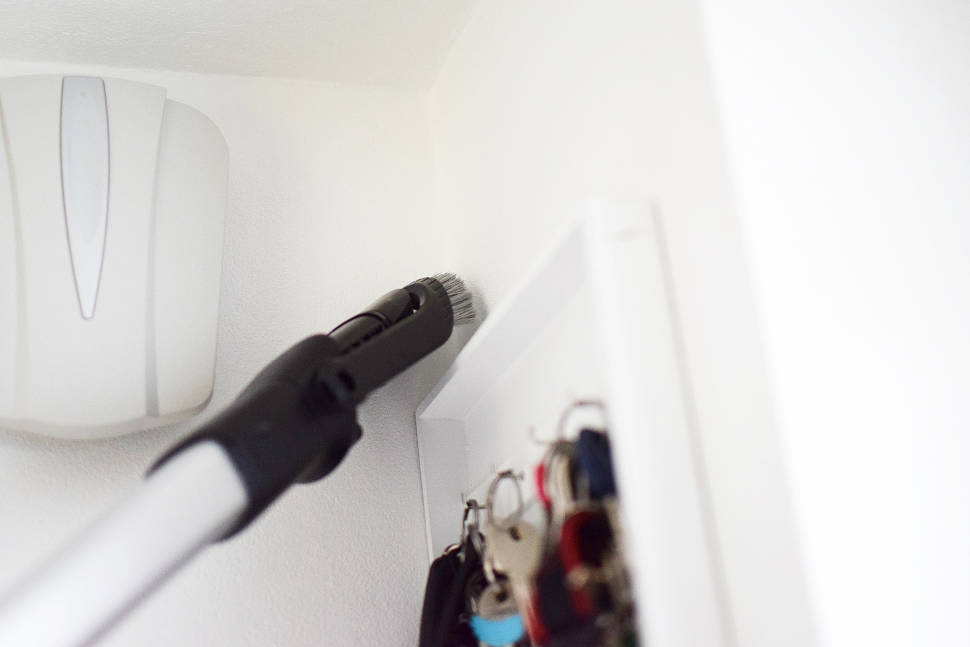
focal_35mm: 52
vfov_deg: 25.8
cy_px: 324
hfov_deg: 37.8
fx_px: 1415
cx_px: 485
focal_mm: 35
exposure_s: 1/60
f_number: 1.8
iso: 1000
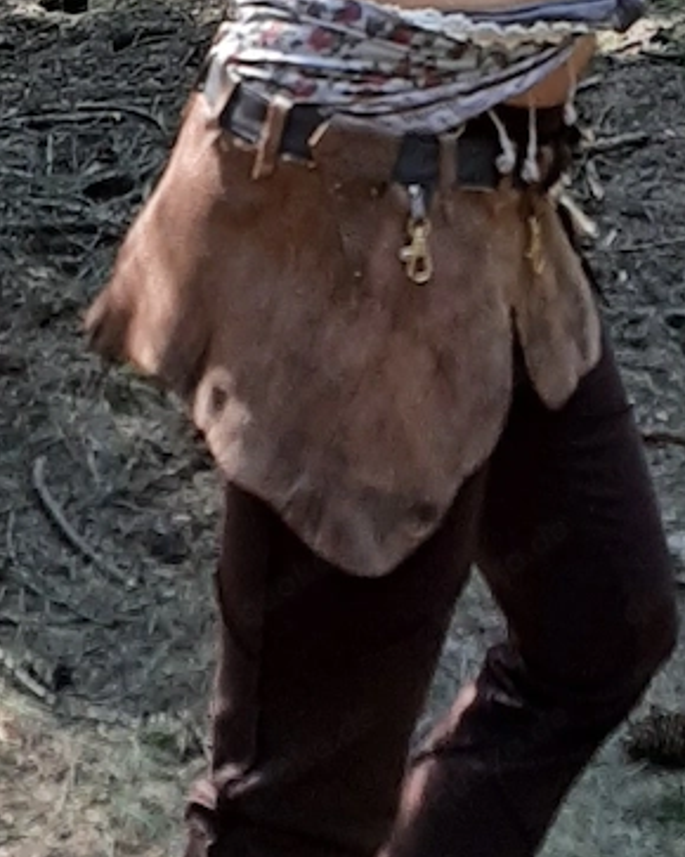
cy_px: 404
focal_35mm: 28
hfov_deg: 51.5
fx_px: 710
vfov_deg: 62.2
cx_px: 335
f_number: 1.7
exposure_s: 1/60.2
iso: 80
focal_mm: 3.93
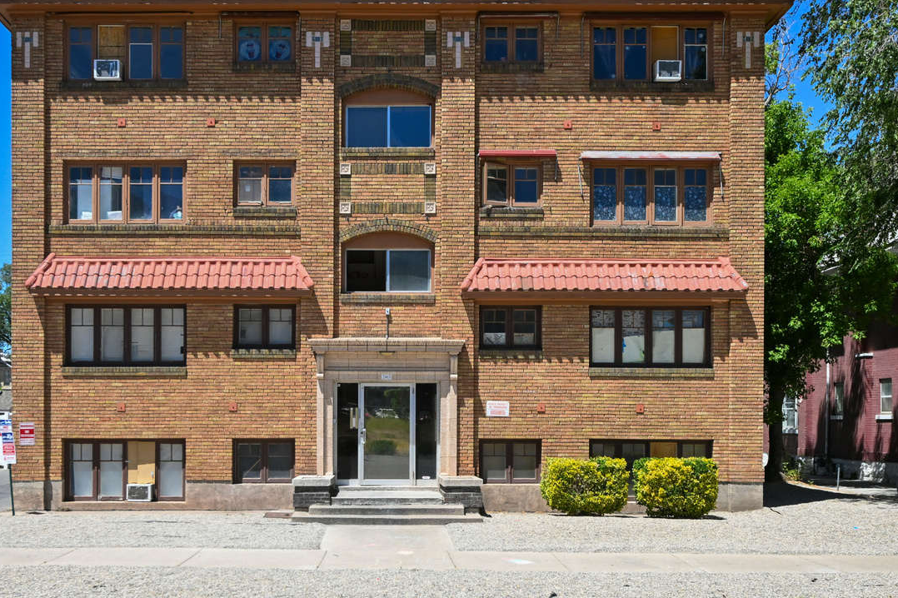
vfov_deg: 34.5
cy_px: 427
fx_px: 948
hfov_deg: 50.6
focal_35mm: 38
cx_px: 395
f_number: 5.6
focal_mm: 20
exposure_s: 1/5000
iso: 1600
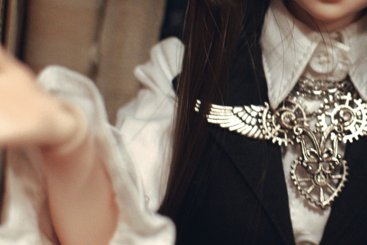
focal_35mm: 123
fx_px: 1256
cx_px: 332
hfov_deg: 16.4
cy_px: 27
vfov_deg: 11.1
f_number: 2.8
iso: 3200
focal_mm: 35
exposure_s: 1/30
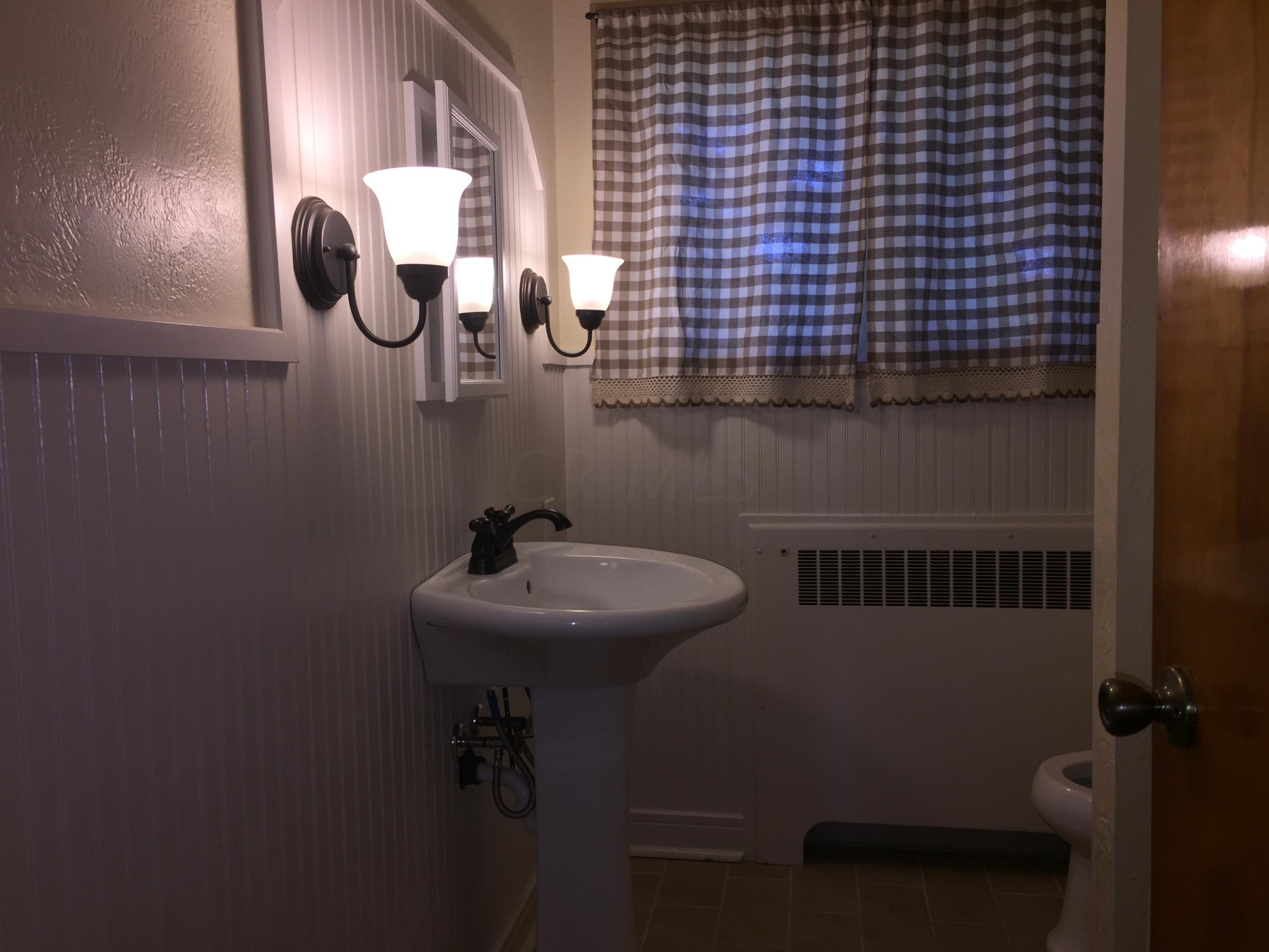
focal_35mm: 29
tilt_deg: -5.3
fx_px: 1063
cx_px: 634
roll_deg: +1.5
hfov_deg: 61.7
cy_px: 476
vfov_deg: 48.2
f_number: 2.2
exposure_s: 1/63
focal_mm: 4.15
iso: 32
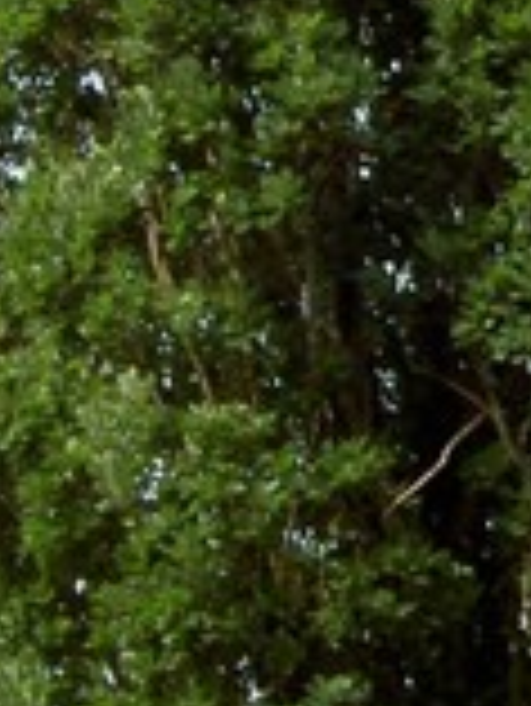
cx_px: 659
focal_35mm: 162
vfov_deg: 12.2
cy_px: 189
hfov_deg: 9.0
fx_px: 3309
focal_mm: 5.6
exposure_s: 1/200
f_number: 4.7
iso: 100
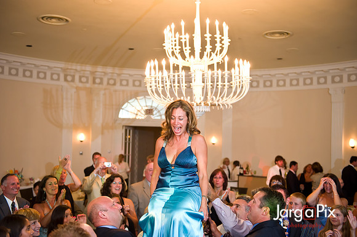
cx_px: 178
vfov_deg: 30.5
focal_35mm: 44
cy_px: 118
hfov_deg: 44.5
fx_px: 436
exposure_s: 1/125
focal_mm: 44
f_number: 3.2
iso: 1600
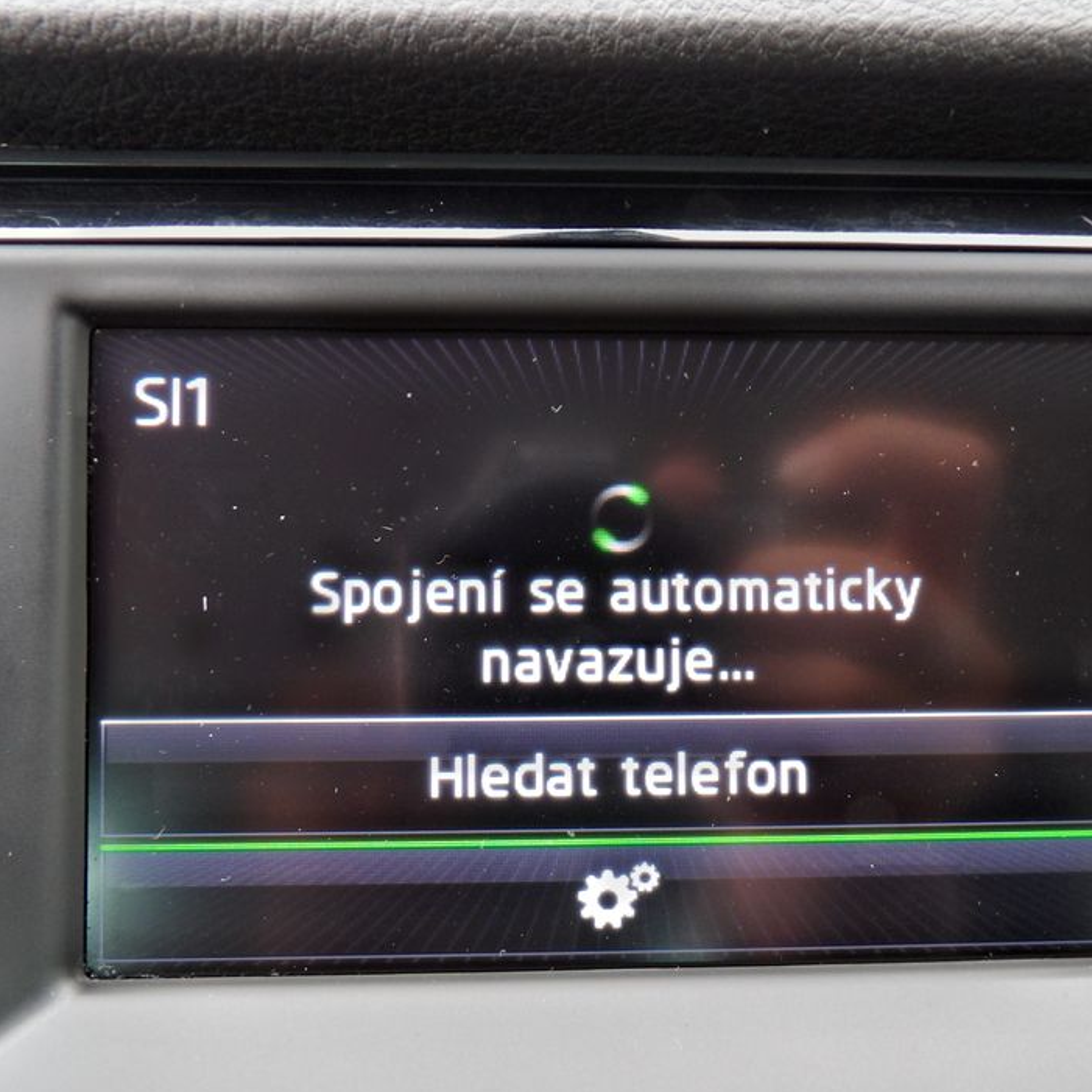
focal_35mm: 31
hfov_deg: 52.4
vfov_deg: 52.5
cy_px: 578
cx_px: 620
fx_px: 1106
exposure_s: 1/16
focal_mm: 4.3
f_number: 3.2
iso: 186
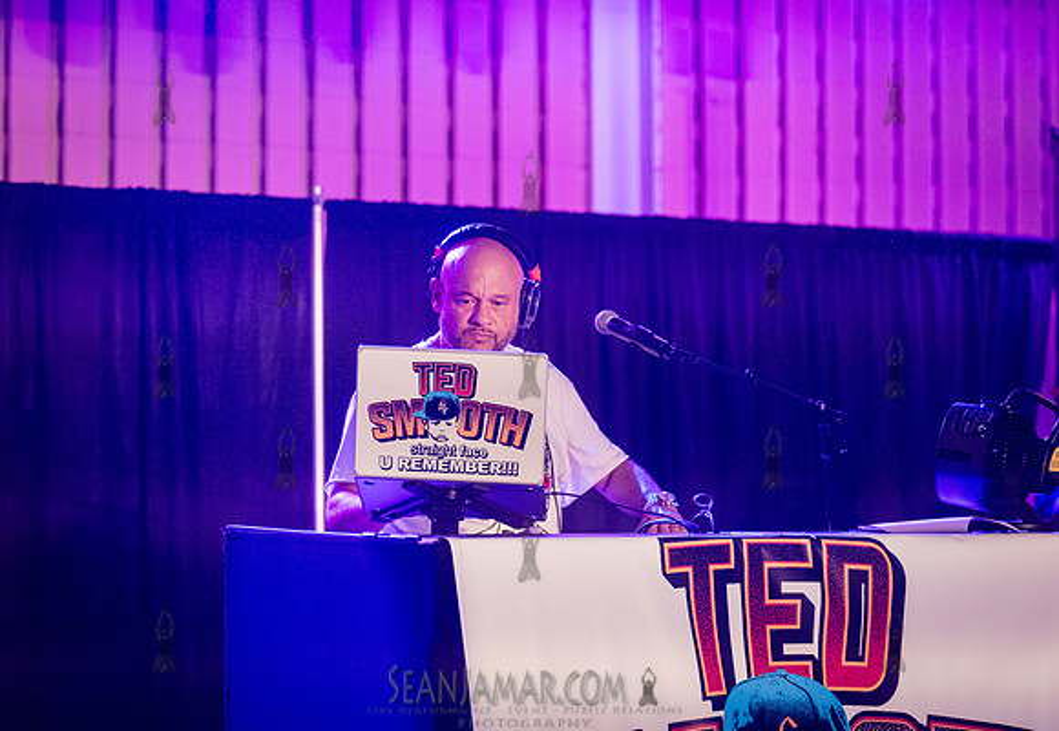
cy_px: 337
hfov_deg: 18.3
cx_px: 514
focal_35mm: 110
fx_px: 3280
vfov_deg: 12.7
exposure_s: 1/1000
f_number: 3.2
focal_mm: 100
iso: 6400
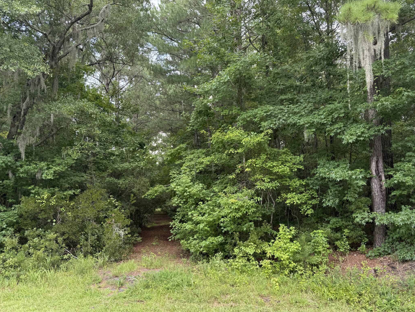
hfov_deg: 59.4
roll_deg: +1.9
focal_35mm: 30
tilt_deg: +6.1
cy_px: 176
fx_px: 360
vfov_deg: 46.7
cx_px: 251
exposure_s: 1/170
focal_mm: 6.76
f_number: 1.78
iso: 100
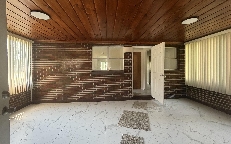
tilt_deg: -0.4
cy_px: 69
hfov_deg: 101.5
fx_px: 94
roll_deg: +0.7
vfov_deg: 74.8
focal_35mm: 15
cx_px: 116
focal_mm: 2.22
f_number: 2.2
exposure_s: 1/121
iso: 320
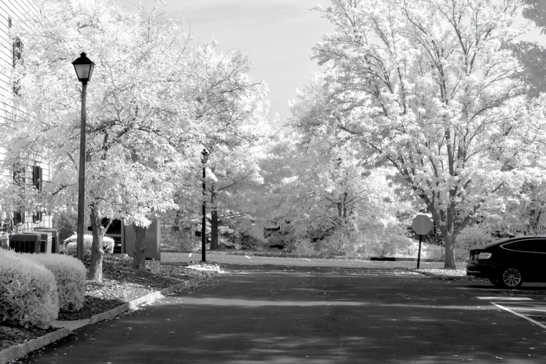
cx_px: 273
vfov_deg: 18.2
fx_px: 1137
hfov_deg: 27.0
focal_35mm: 75
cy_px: 182
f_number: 8
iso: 800
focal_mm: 50
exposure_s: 1/400
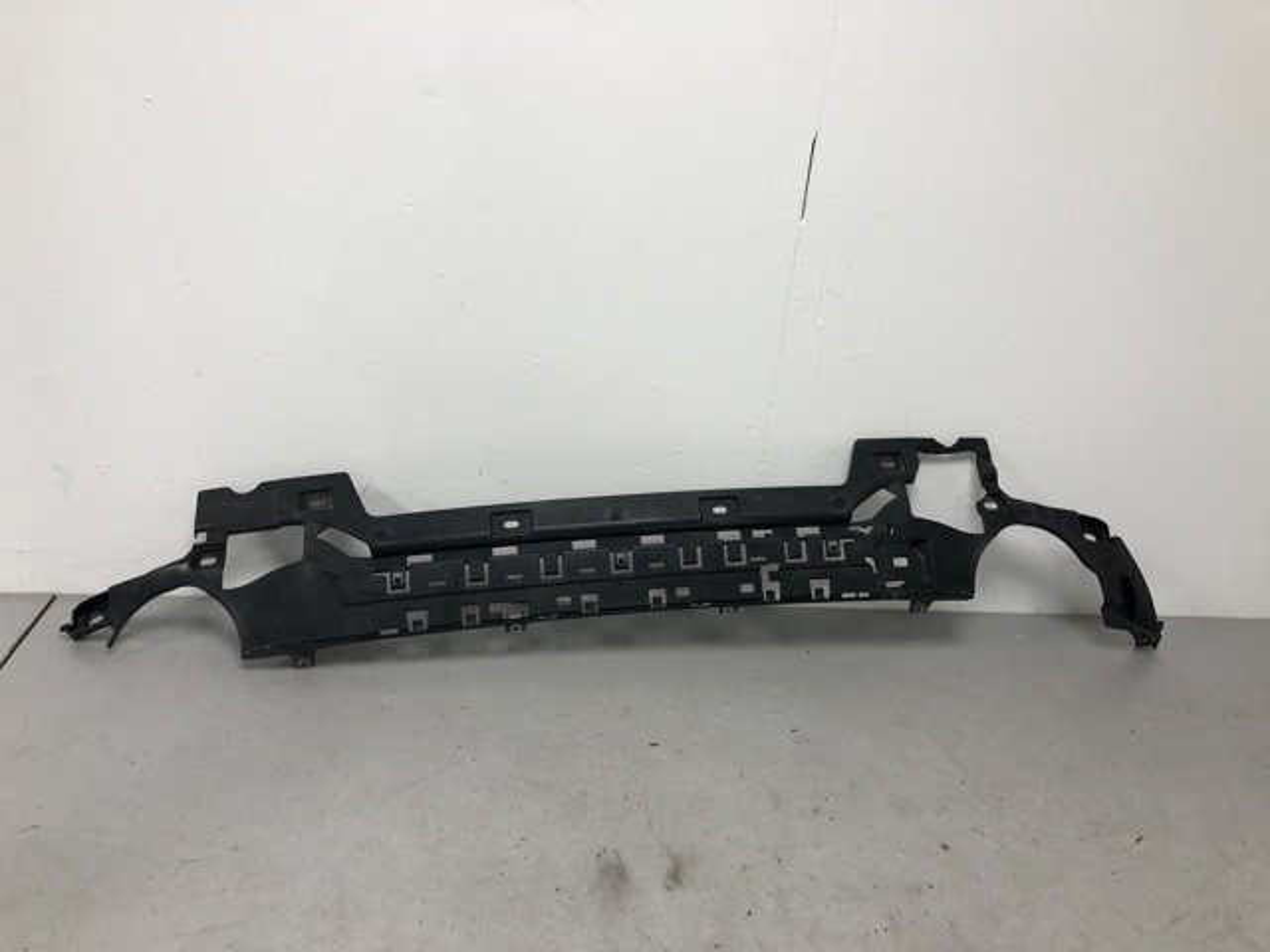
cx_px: 635
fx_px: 1027
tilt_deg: -21.8
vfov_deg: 49.7
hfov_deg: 63.4
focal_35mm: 28
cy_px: 476
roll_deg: -2.3
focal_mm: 4
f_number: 1.8
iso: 25
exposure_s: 1/33
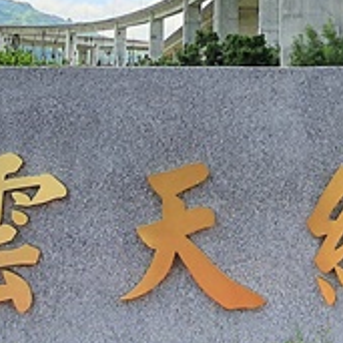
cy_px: -106
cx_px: 251
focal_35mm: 67
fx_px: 751
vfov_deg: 22.8
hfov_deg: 25.5
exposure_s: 1/816
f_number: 2.2
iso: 50
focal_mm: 1.74
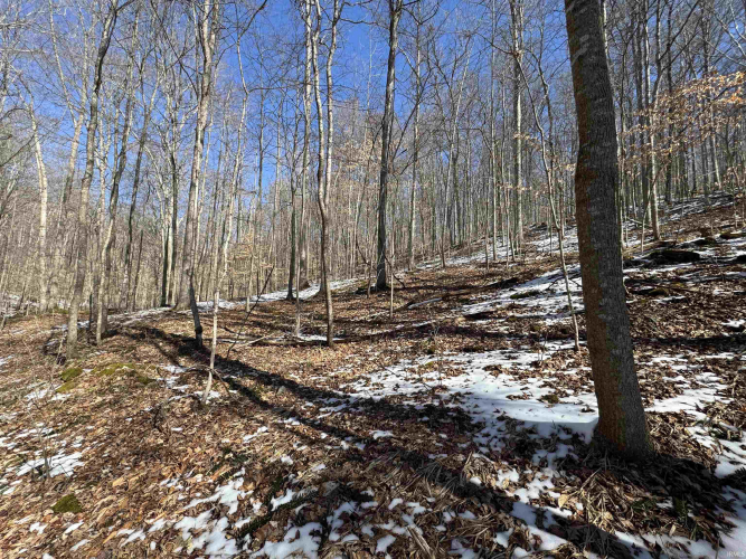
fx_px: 302
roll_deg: -1.8
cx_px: 373
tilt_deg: +5.7
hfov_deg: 102.1
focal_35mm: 14
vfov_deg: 85.7
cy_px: 280
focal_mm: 2.22
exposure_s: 1/956
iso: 50
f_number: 2.2
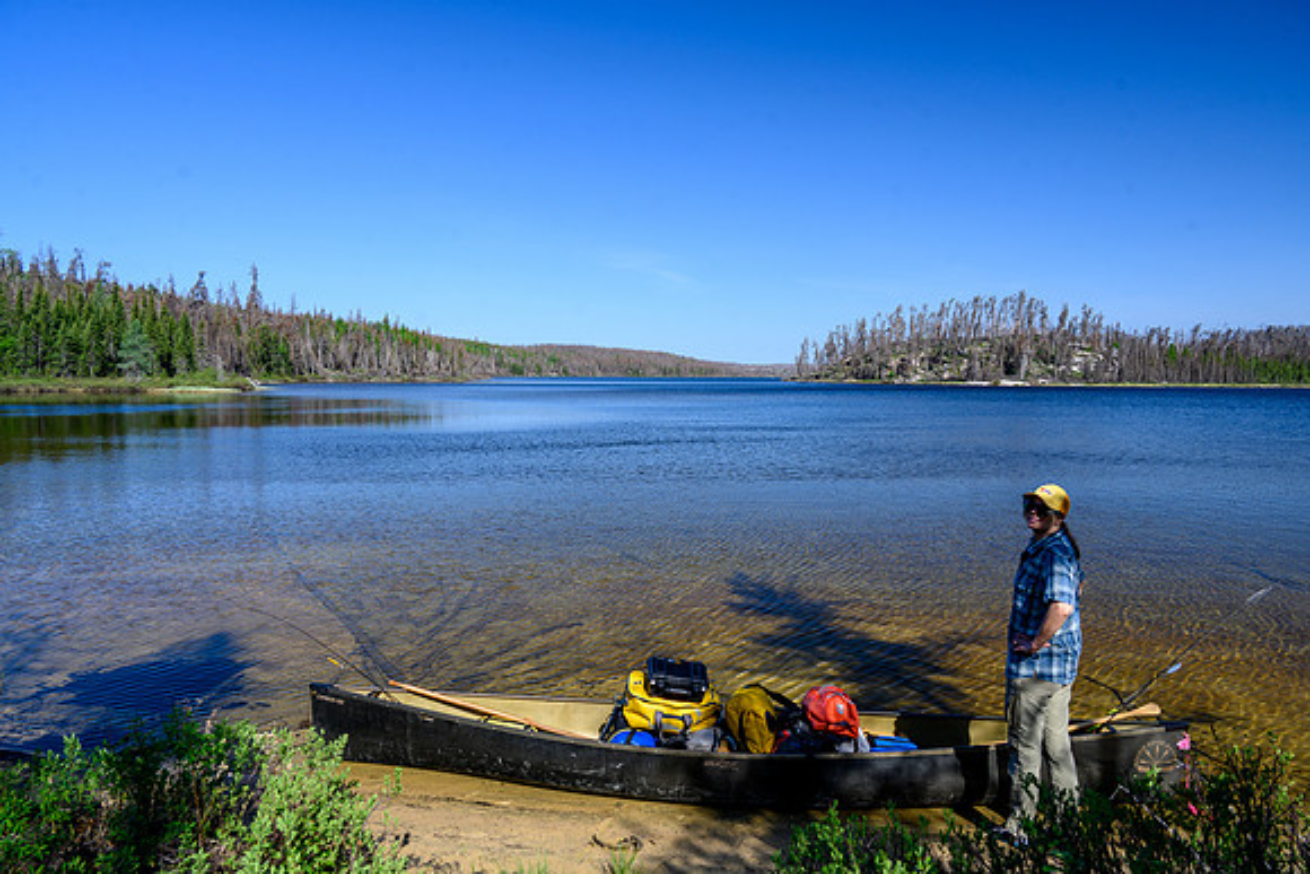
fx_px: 897
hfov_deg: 72.3
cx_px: 655
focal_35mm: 25
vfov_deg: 52.0
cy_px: 437
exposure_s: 1/100
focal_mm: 24
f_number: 8
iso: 100
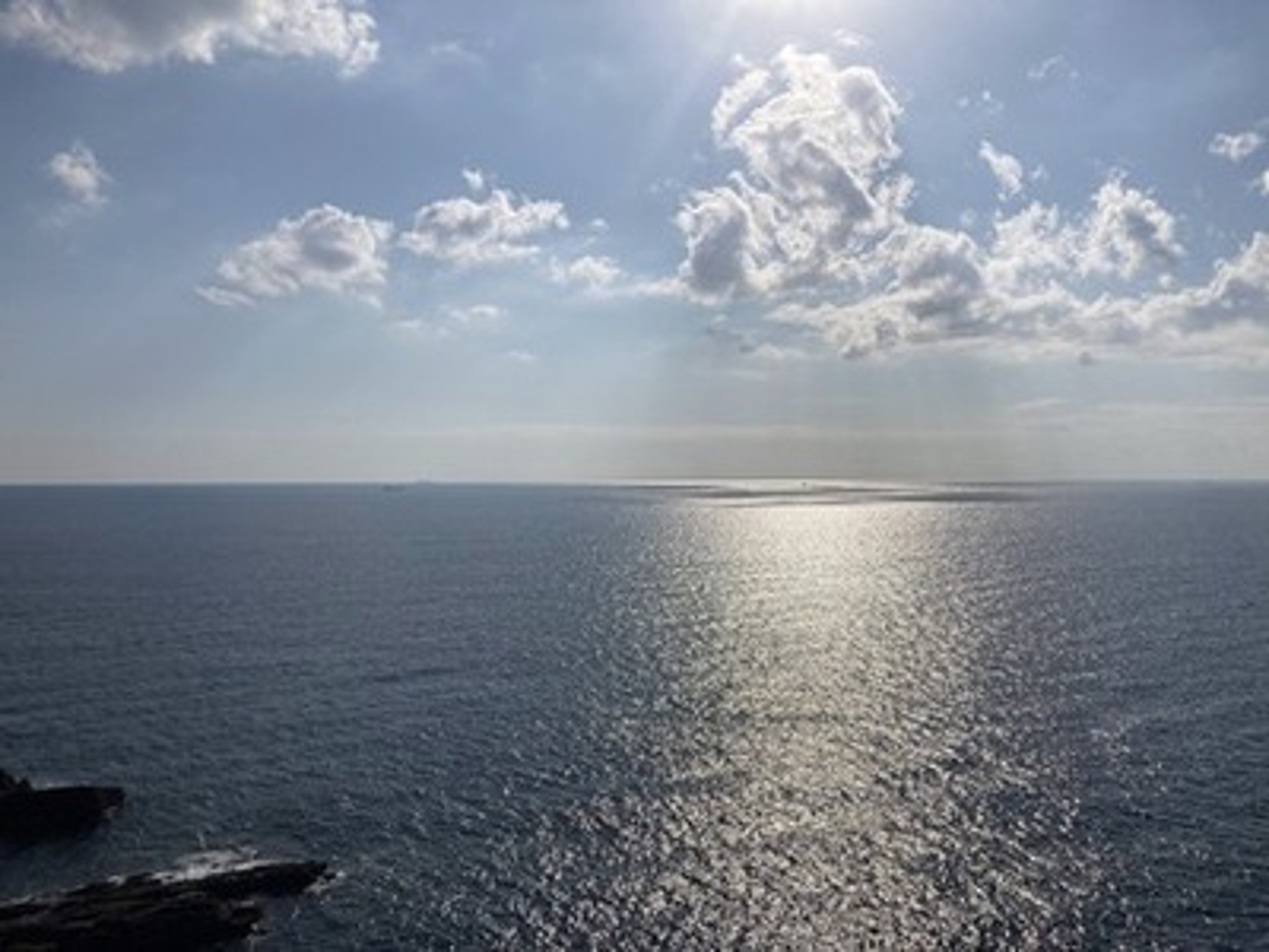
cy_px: 476
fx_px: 1026
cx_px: 634
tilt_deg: +3.2
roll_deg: +0.4
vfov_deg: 49.7
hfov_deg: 63.4
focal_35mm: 28
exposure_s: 1/24390
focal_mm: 3.99
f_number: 1.8
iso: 32
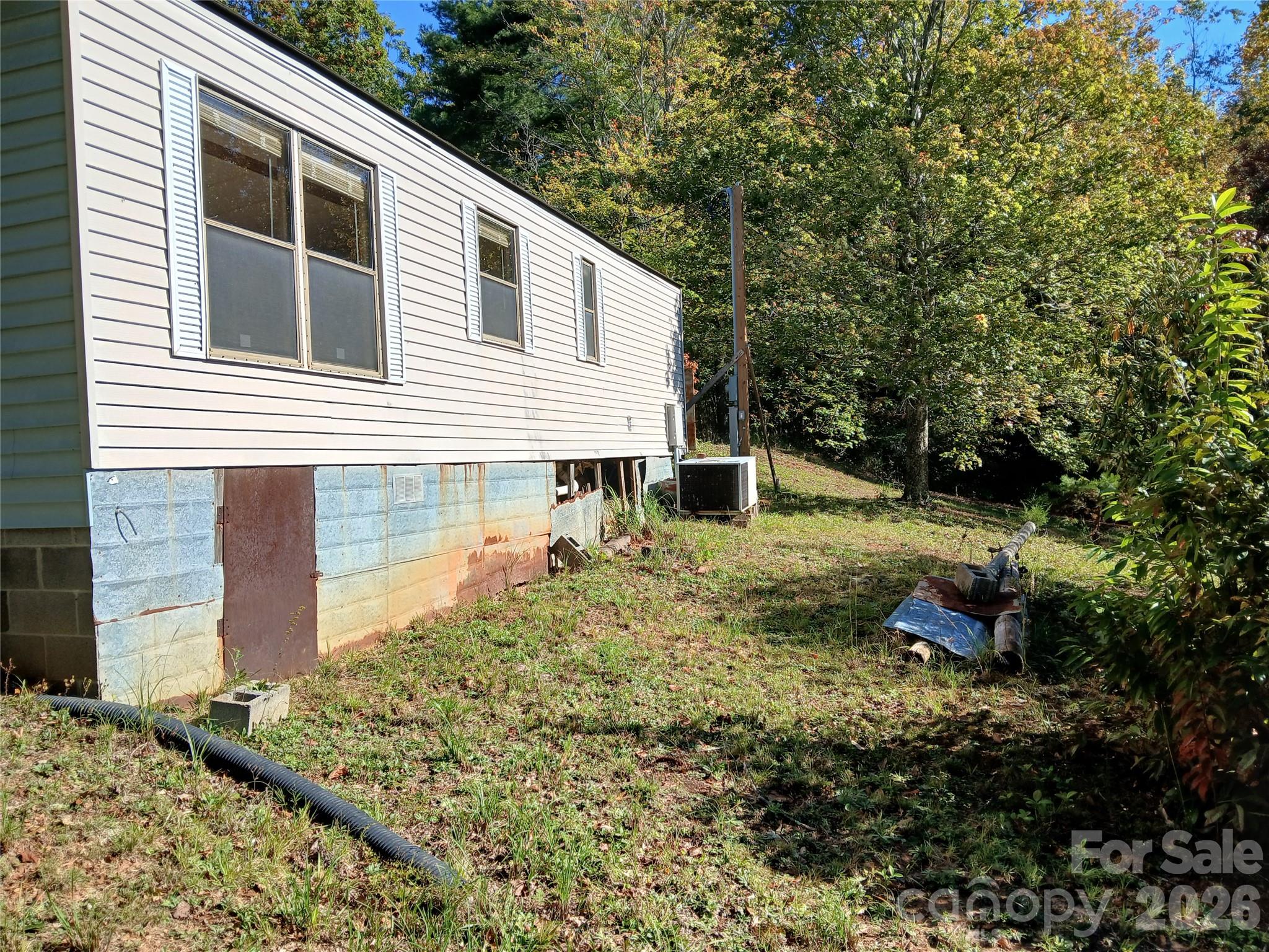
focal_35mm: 26
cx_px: 634
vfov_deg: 53.1
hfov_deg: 67.3
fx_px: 953
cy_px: 476
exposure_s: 1/537
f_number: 1.8
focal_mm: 3.98
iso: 20
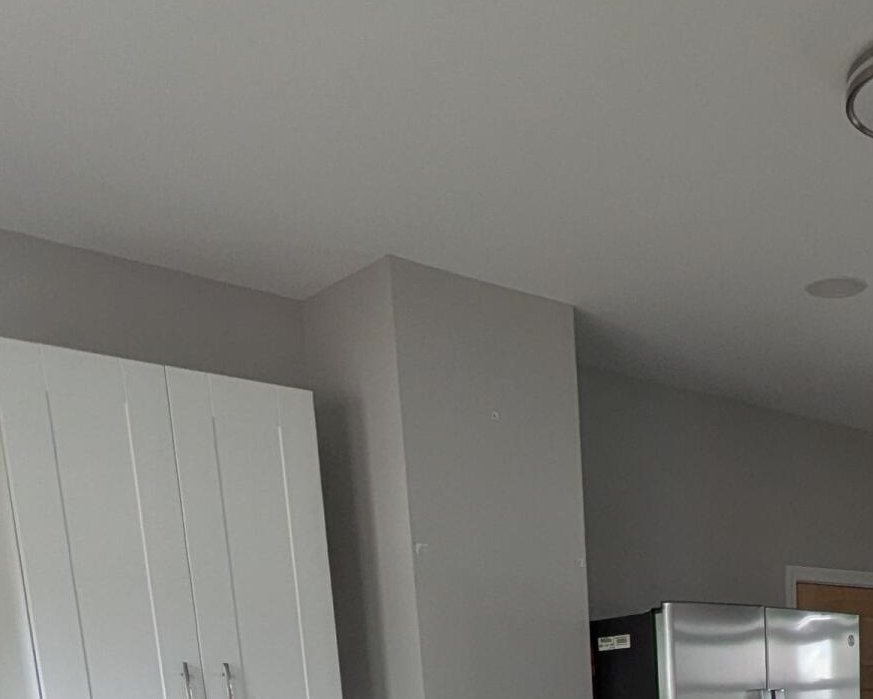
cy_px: 1005
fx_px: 1215
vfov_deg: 25.5
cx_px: 730
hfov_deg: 37.7
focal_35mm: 47
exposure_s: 1/120
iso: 91
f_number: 2.2
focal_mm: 1.83
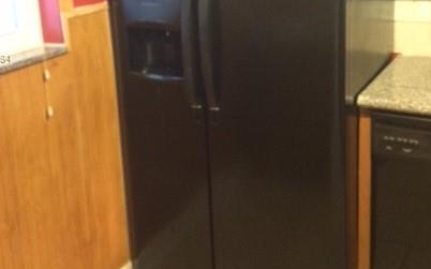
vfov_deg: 25.9
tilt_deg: -11.3
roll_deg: +1.0
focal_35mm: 49
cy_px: 59
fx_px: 575
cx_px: 214
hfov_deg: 41.1
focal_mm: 4.15
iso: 250
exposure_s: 1/15
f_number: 2.2
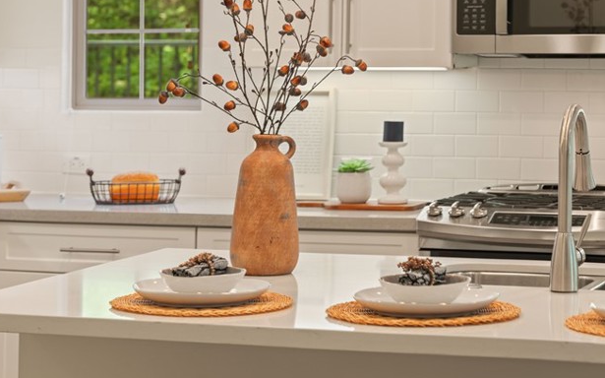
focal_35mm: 112
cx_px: 207
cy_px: 141
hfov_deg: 18.6
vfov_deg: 11.7
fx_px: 1846
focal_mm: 66
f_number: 4
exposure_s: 1/6
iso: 250
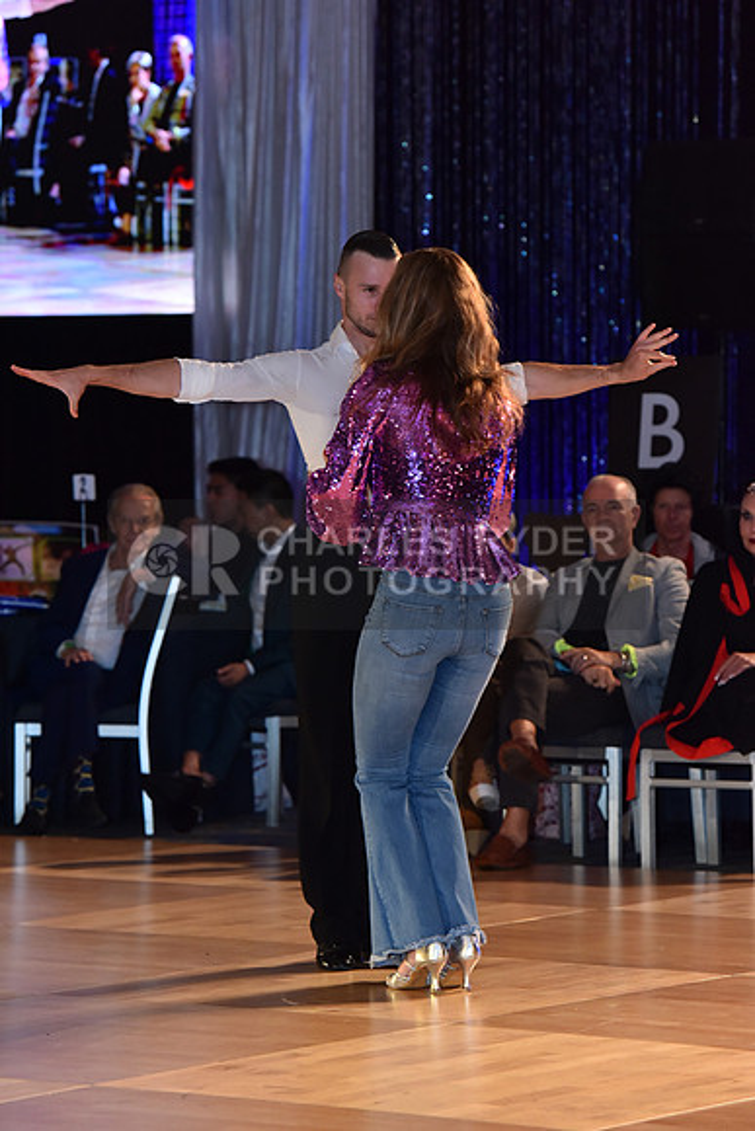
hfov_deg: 9.8
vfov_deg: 14.7
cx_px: 378
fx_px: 4401
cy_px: 566
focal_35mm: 140
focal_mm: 140
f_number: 5
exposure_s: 1/250
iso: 2000
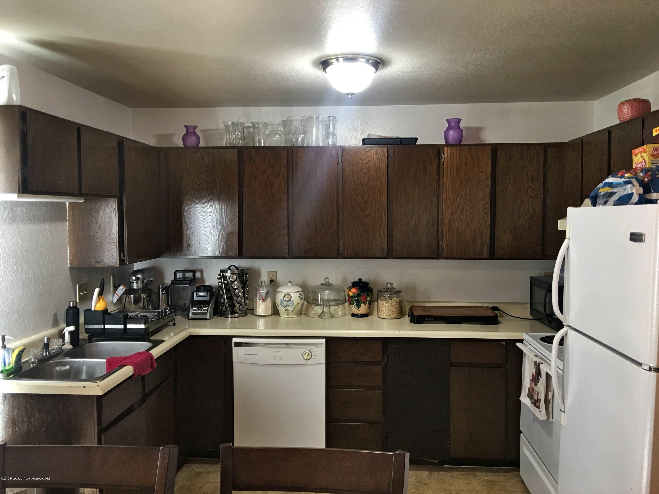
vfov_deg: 48.2
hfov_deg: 61.7
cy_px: 247
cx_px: 330
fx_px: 552
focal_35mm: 29
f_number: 2.2
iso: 50
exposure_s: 1/15
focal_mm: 4.15
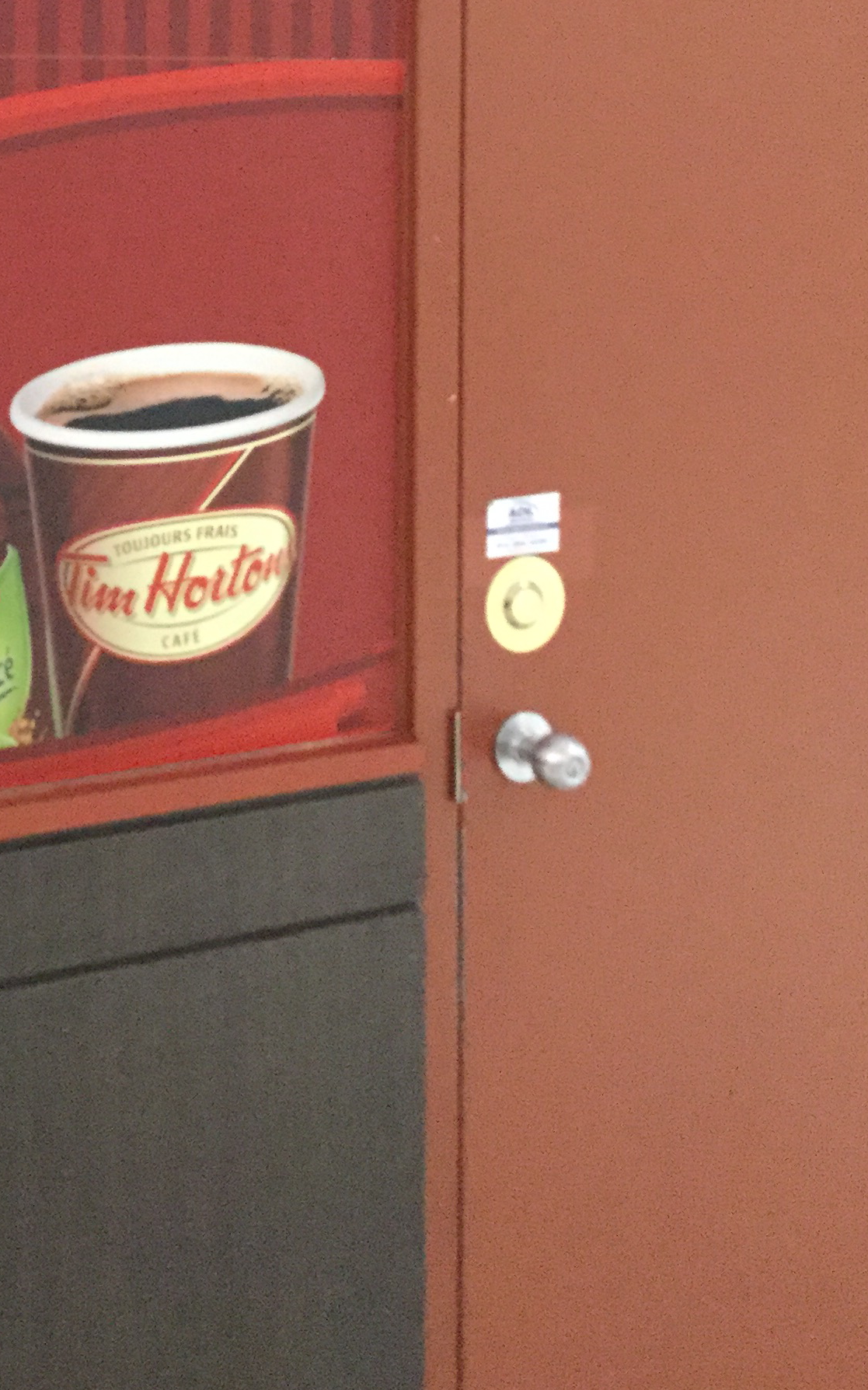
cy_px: 280
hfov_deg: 21.0
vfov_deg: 33.1
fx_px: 2272
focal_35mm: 60
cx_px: 23
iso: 320
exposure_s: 1/15
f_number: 2.4
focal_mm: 3.3
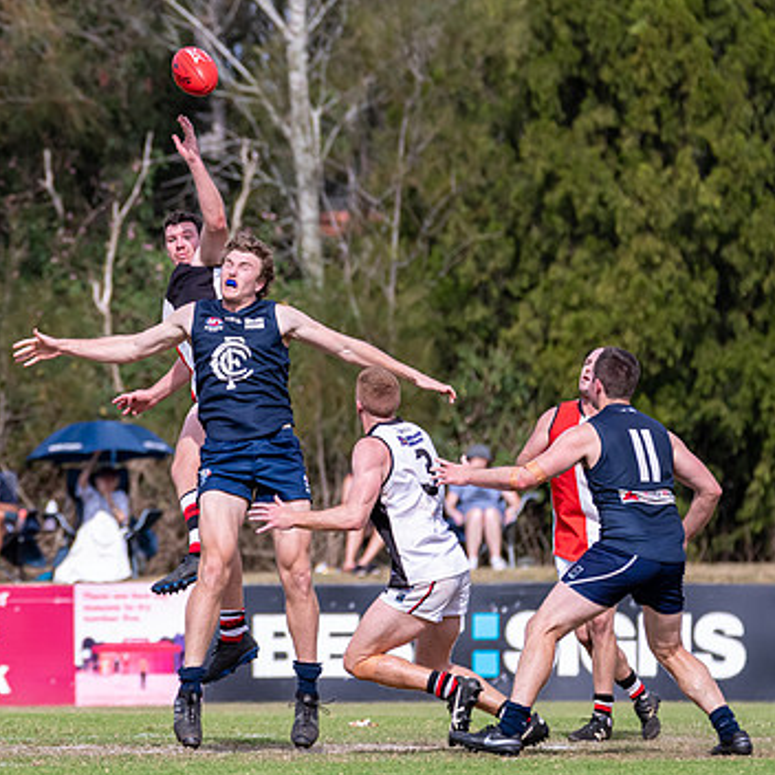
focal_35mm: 645
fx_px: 16338
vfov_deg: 2.7
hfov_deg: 2.7
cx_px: 235
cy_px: 310
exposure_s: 1/3200
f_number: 6.3
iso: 800
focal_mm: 320
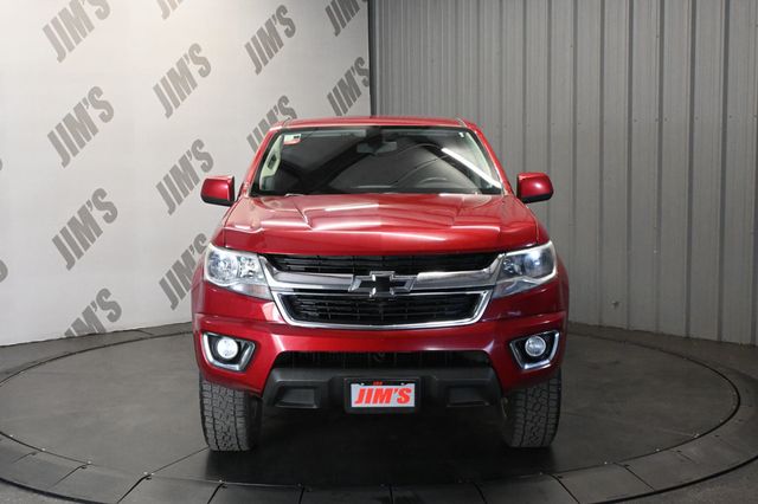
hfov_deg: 43.6
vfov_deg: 29.8
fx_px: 947
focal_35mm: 45
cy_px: 252
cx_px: 379
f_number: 4.8
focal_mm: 30
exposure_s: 1/125
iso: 3200
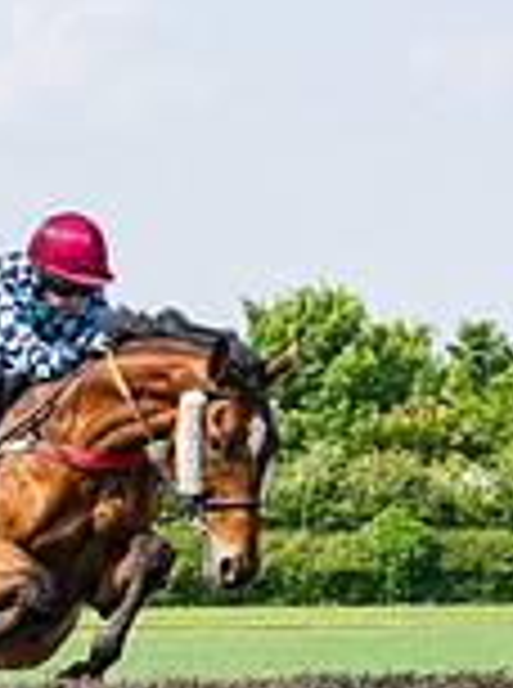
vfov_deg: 6.6
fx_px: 5913
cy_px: 845
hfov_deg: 4.9
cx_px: -304
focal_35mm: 298
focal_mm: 70
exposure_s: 1/2000
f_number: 5
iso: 400
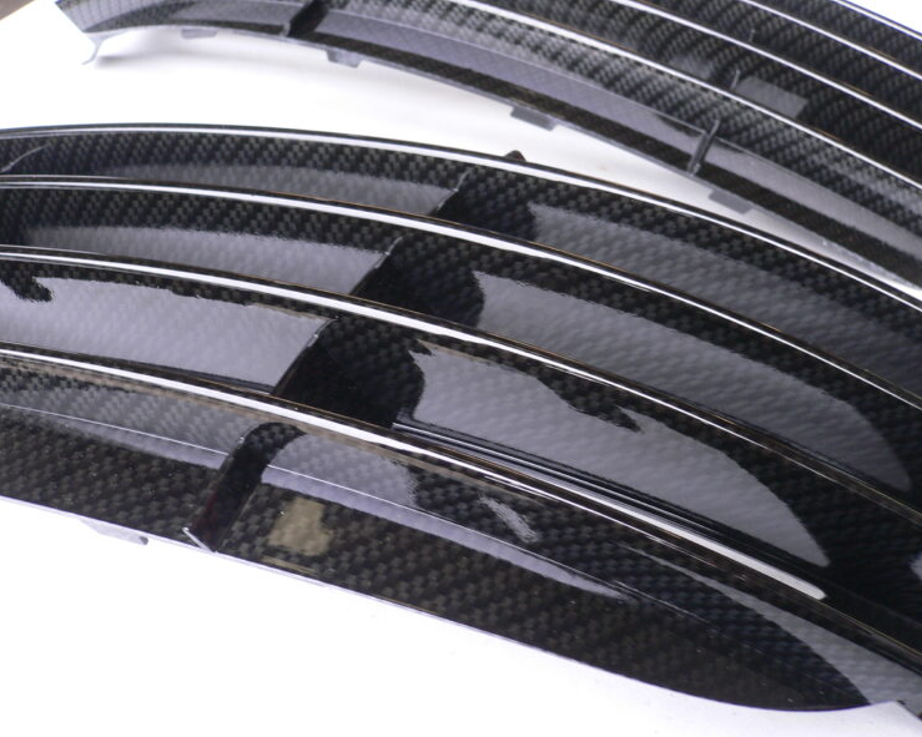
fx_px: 1010
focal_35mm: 37
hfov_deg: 49.1
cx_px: 477
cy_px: 364
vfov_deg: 40.1
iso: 100
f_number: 2.8
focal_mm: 5.8
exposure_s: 1/20
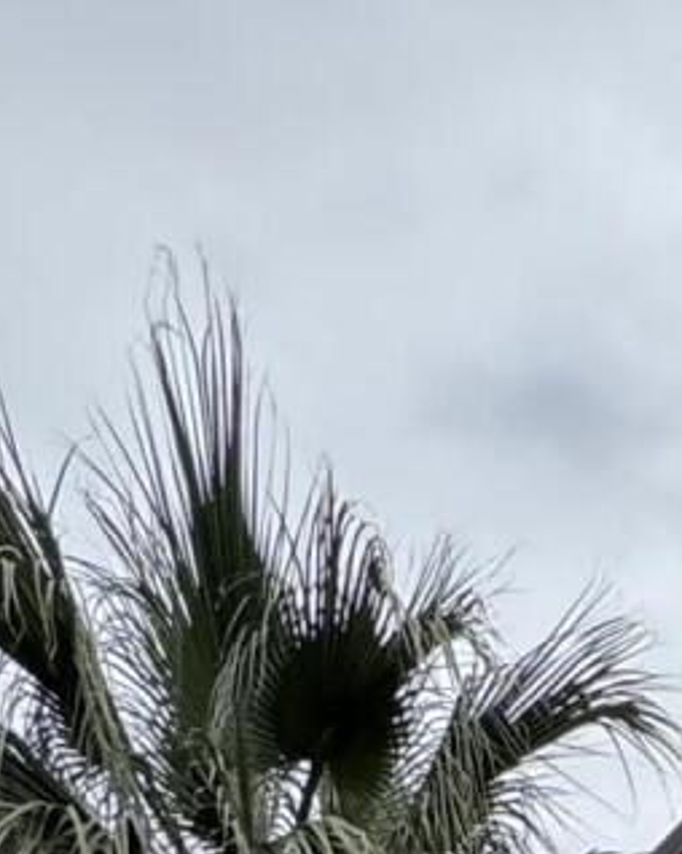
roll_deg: +1.7
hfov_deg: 15.8
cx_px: 1133
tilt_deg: -7.9
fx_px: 2172
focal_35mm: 86
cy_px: 2210
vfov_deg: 13.5
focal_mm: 2.22
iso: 40
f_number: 2.2
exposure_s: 1/749
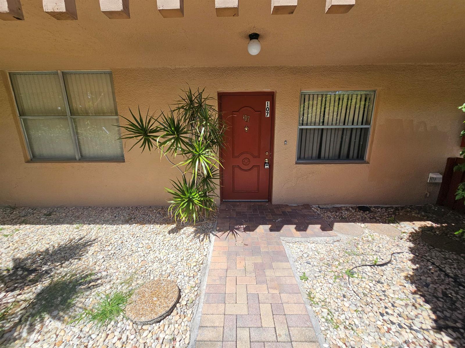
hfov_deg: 106.2
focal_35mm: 13
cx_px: 232
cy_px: 174
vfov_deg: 89.9
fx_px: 175
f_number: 2.2
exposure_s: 1/1195
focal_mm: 2.2
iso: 50
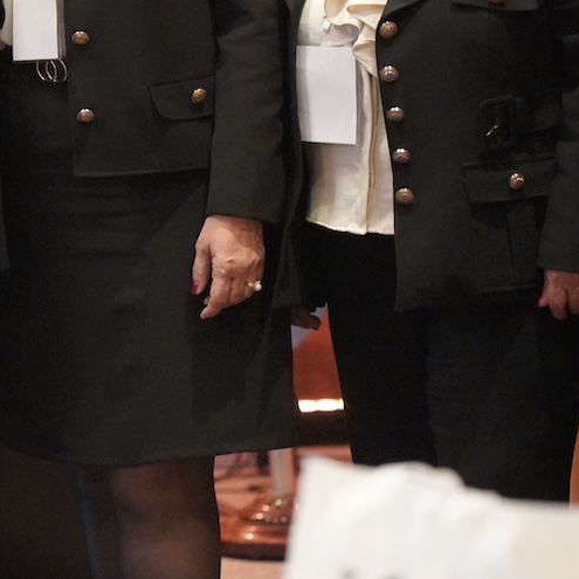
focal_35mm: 219
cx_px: -254
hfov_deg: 7.9
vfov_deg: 8.0
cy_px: 39
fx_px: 4144
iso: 12800
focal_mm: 85
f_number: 4
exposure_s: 1/160
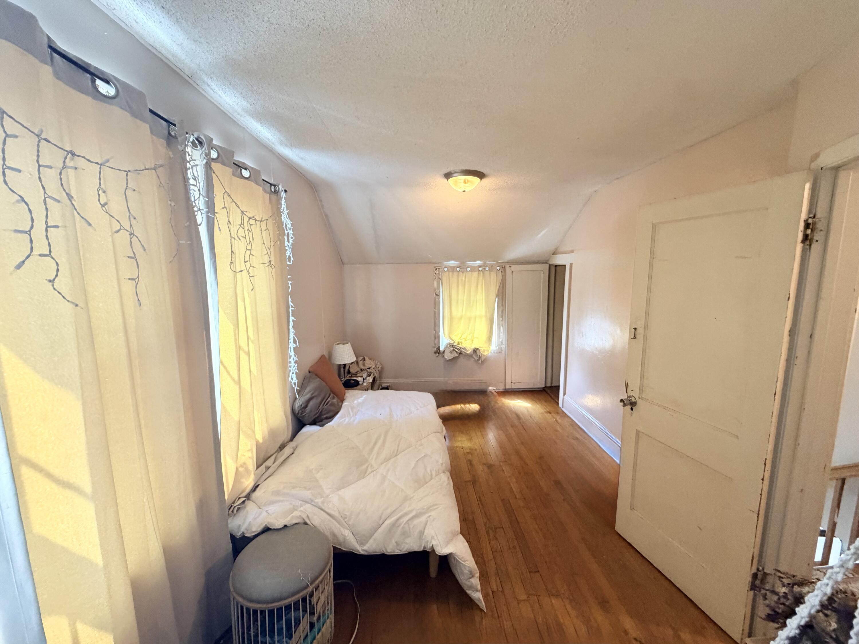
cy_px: 322
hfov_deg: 102.1
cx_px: 430
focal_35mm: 14
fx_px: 347
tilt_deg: -8.0
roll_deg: +0.5
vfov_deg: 85.7
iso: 320
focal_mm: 2.22
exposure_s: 1/60
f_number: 2.2
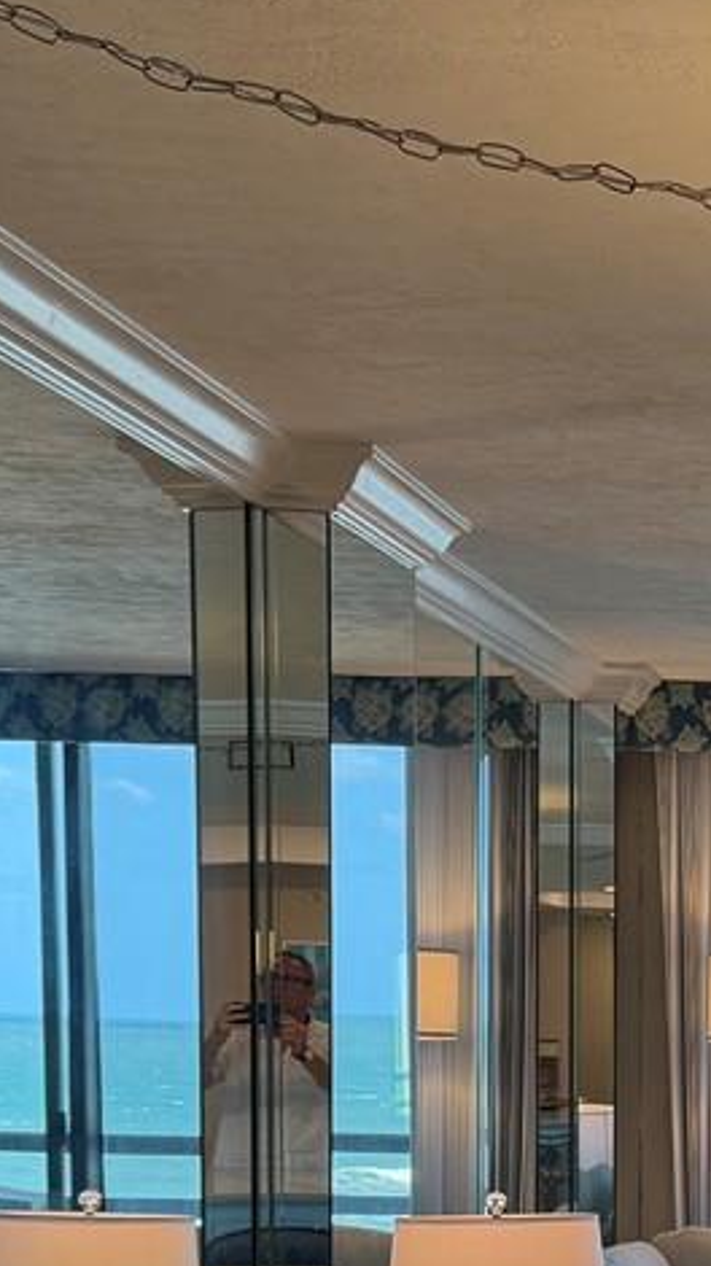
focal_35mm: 89
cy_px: 1107
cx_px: 1153
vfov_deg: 23.4
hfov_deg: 12.7
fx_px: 2986
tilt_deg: -2.2
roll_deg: -0.2
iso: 100
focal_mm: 6.76
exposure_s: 1/200
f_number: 1.78
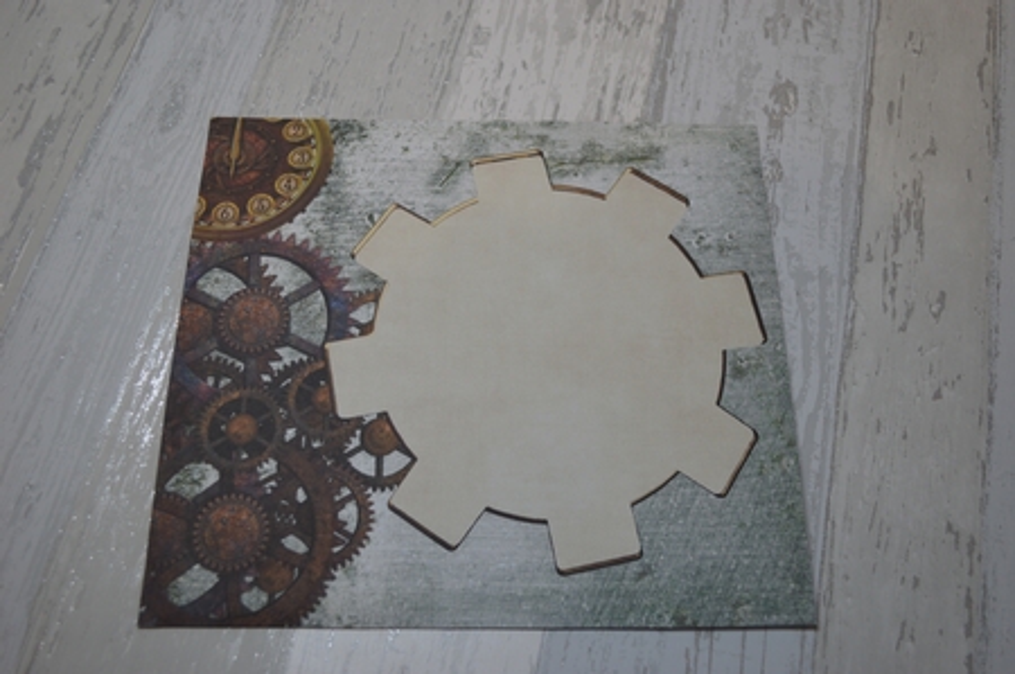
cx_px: 508
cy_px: 337
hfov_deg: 57.3
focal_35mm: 33
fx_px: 929
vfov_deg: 39.9
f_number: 4
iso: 400
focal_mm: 22
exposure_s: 1/50
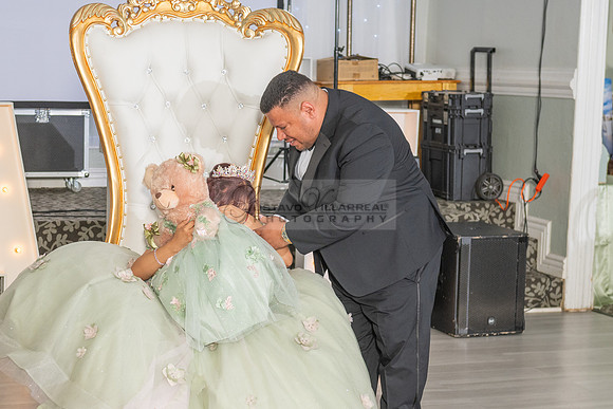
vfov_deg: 16.9
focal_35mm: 81
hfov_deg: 25.1
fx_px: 1373
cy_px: 291
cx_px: 213
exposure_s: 1/200
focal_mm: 44
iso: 500
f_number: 3.5
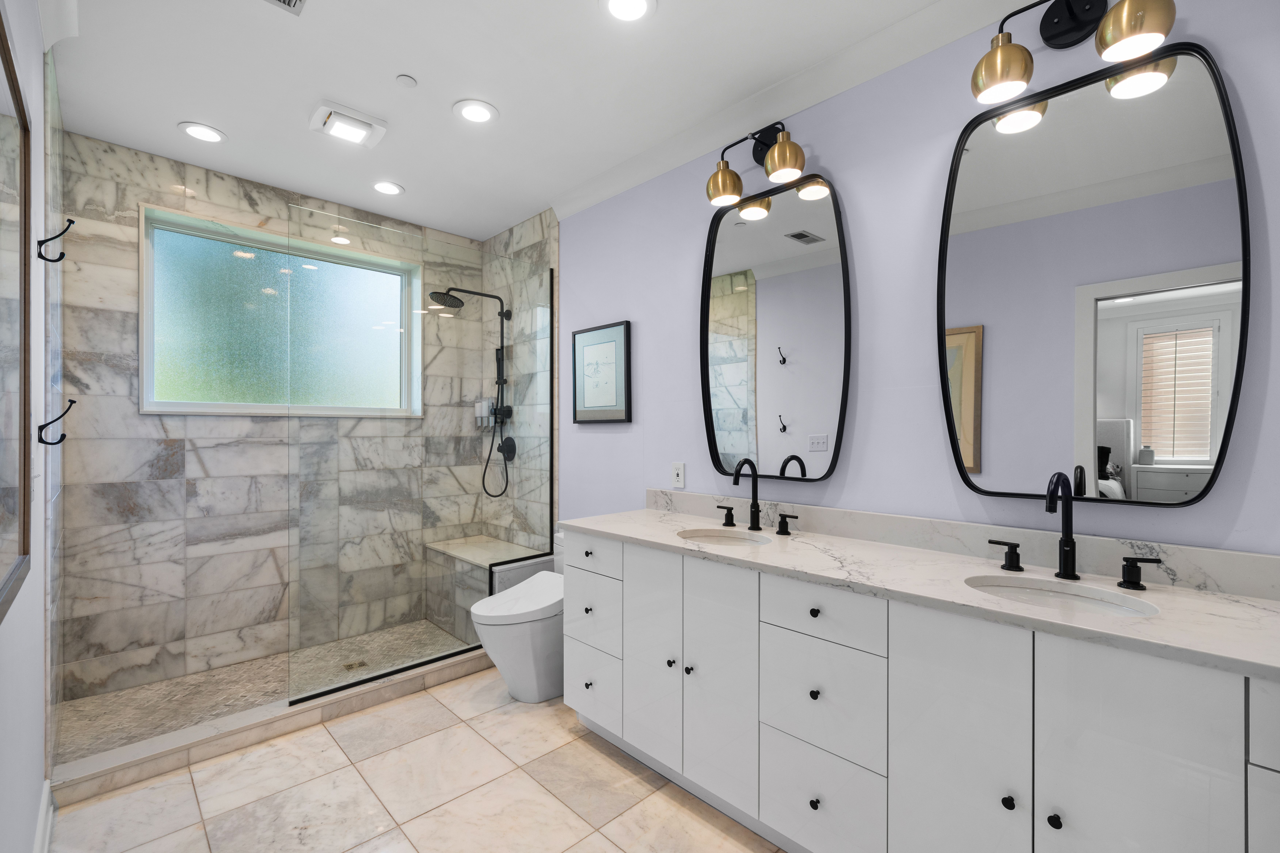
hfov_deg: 100.4
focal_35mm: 15
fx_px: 533
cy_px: 426
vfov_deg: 77.3
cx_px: 640
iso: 400
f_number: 7.1
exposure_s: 1/20
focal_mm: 15
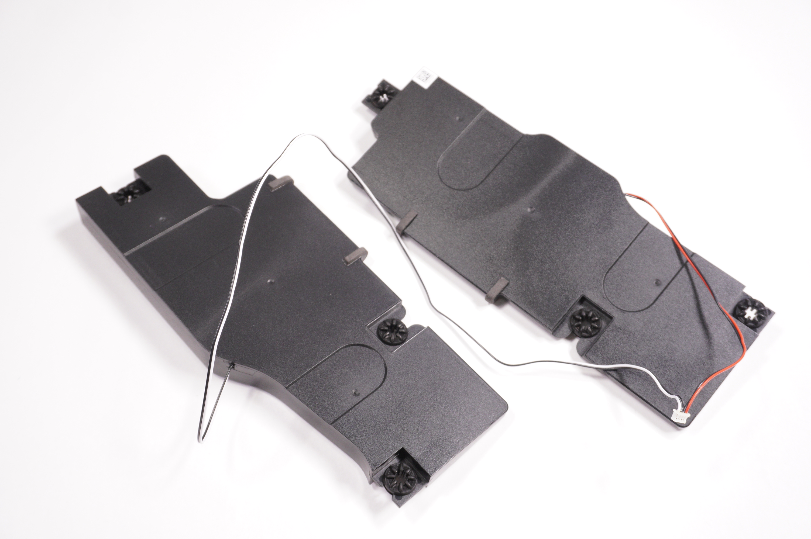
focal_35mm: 36
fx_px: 810
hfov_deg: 53.2
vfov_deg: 36.8
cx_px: 406
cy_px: 270
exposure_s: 1/200
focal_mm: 24
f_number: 5.6
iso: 640
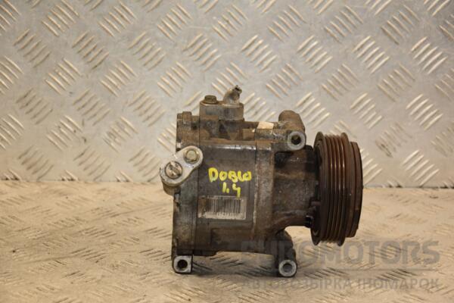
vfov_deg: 14.7
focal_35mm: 93
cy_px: 152
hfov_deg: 21.9
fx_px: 1173
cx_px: 227
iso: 800
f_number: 5.3
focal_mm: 62
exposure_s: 1/160
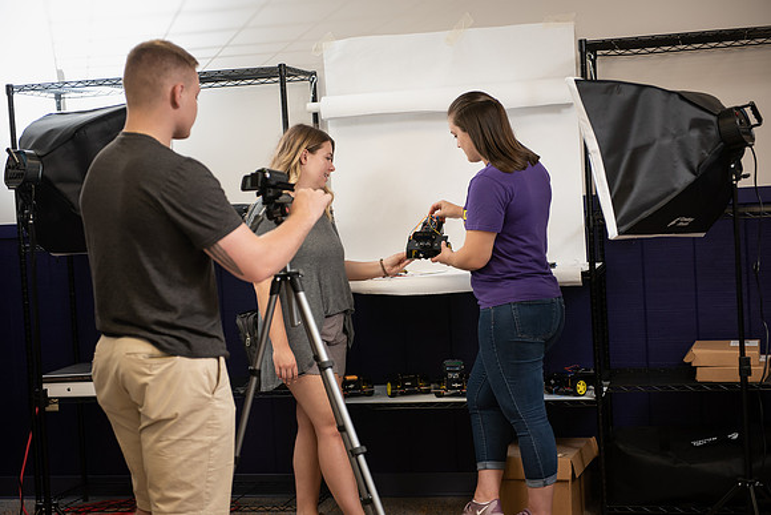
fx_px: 1328
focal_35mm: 62
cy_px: 258
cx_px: 386
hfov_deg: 32.4
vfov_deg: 21.9
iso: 640
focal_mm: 62
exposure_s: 1/200
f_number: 3.5
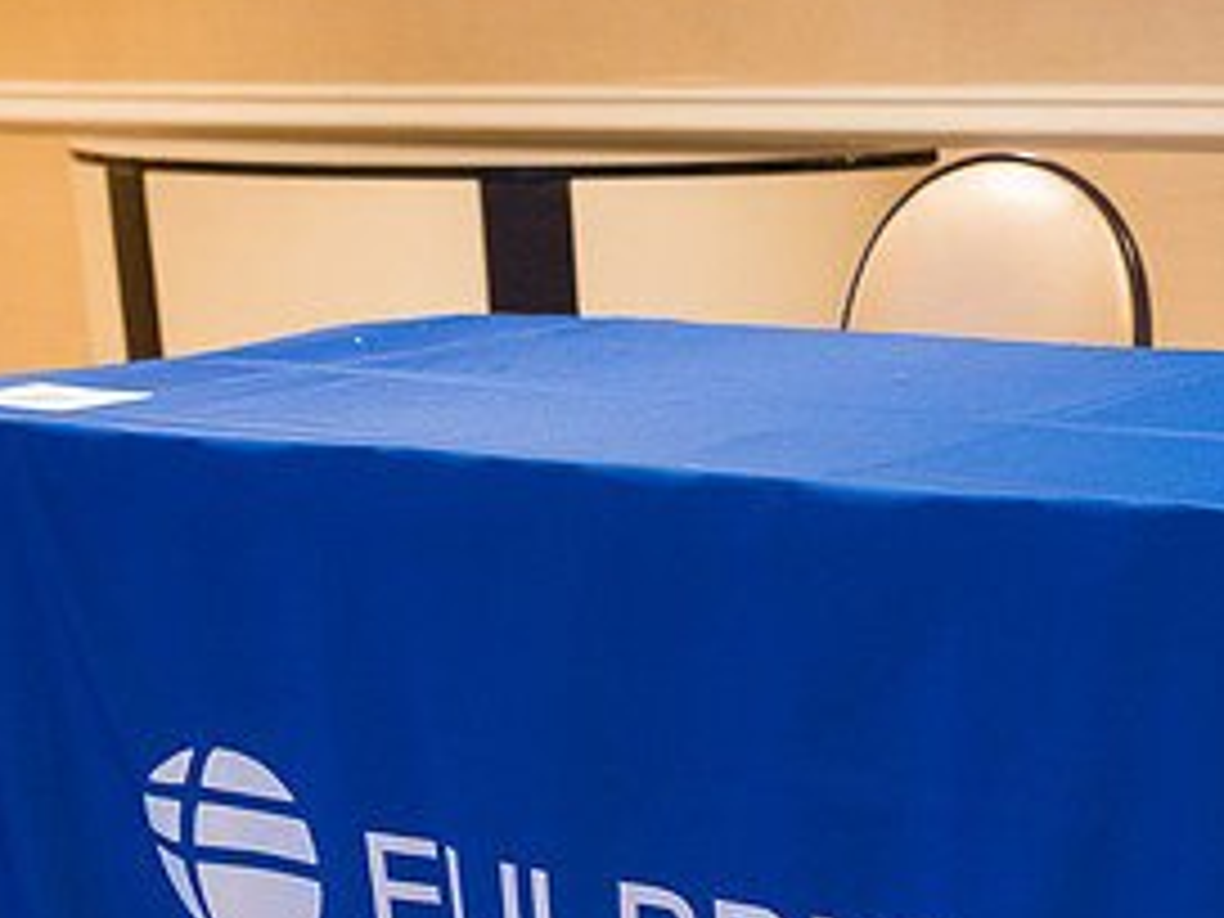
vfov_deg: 19.1
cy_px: 808
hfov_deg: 25.1
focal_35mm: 76
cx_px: 1044
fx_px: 2687
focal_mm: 37
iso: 4500
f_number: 3.2
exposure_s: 1/160
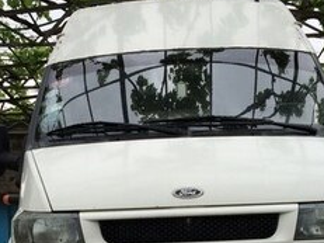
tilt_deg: +0.2
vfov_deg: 17.2
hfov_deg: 23.6
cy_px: 270
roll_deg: +2.4
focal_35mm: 83
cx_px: 139
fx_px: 776
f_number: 2.2
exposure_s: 1/1368
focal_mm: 4.15
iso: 32
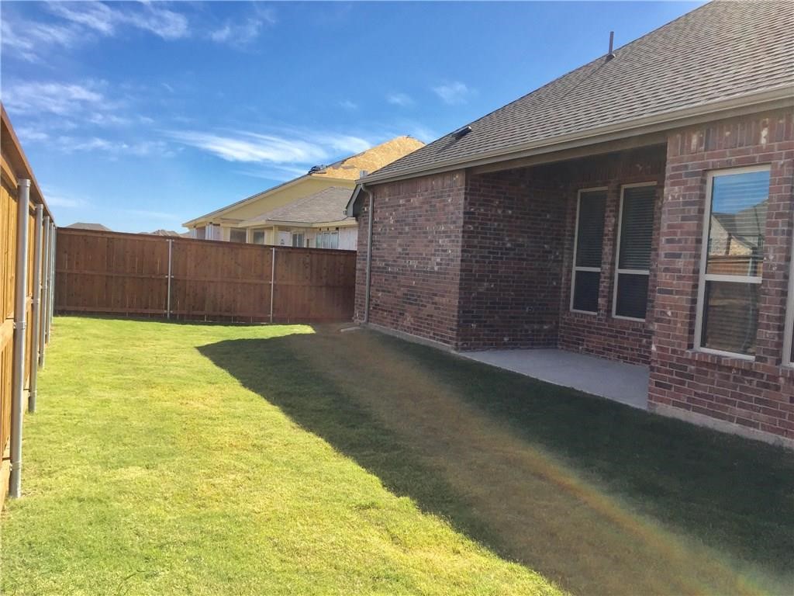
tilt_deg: -3.8
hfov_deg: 61.7
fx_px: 665
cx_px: 397
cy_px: 298
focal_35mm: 29
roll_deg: -3.6
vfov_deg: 48.2
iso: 32
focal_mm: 4.15
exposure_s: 1/1883
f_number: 2.2
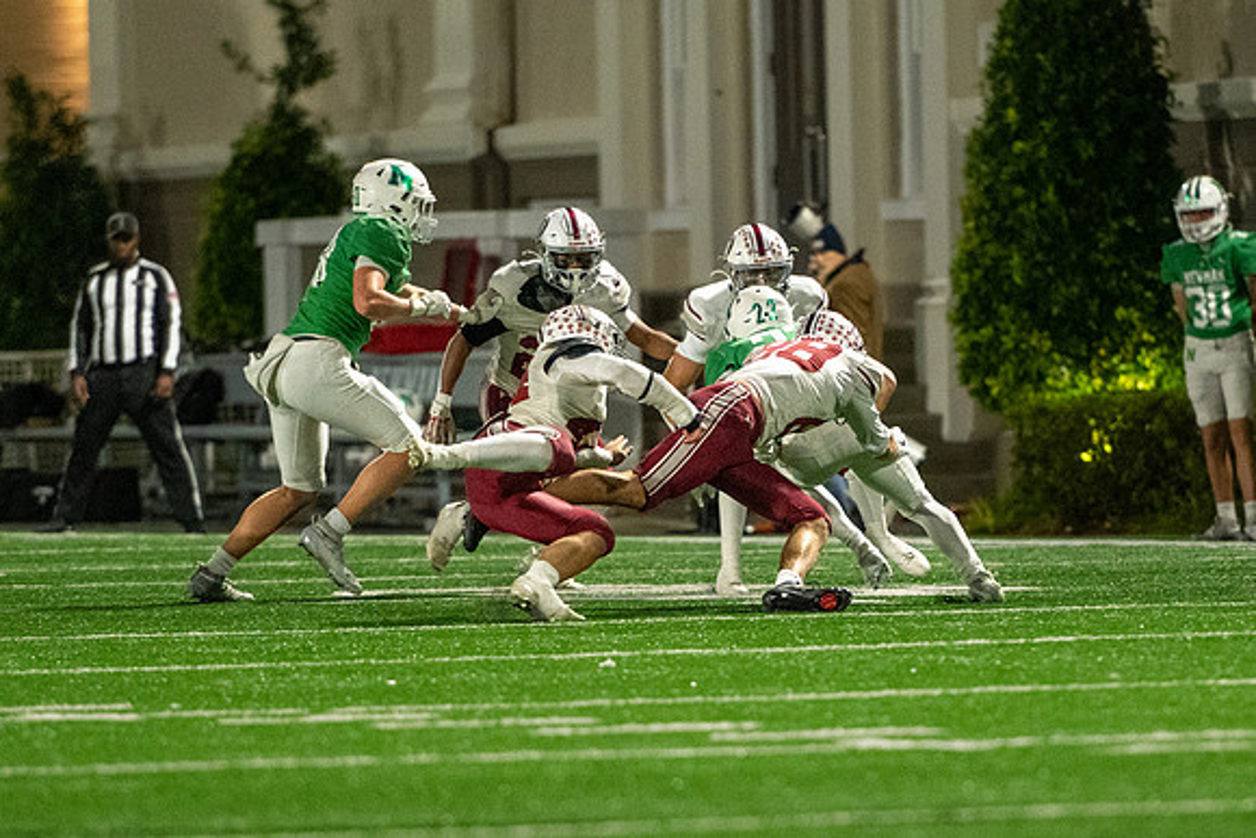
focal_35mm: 408
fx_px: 14246
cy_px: 537
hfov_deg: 5.0
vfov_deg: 3.4
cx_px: 732
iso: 5600
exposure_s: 1/800
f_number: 2.8
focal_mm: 200
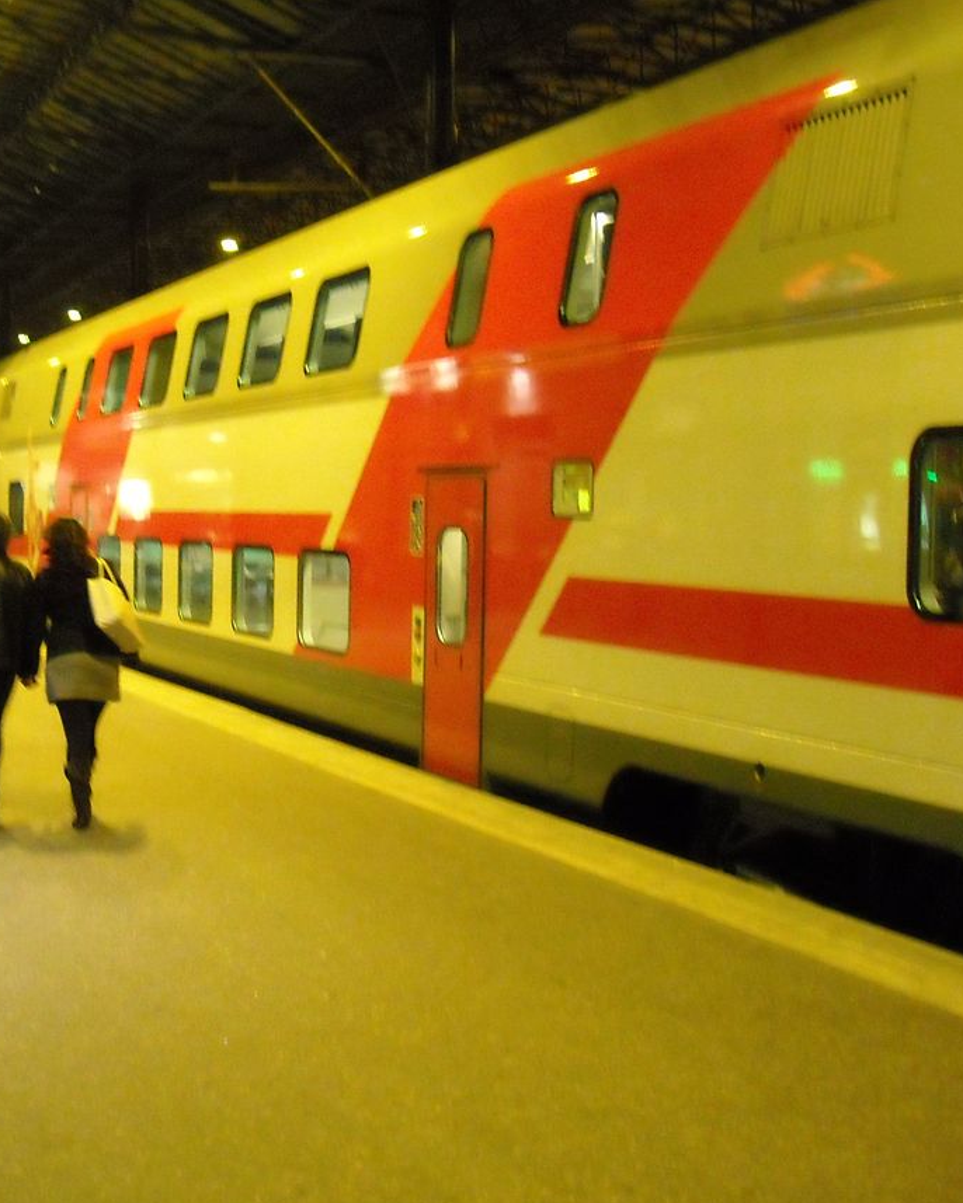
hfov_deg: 28.7
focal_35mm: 51
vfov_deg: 36.6
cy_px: 559
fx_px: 1816
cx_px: 117
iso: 800
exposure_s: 1/19
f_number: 2.8
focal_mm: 5.7
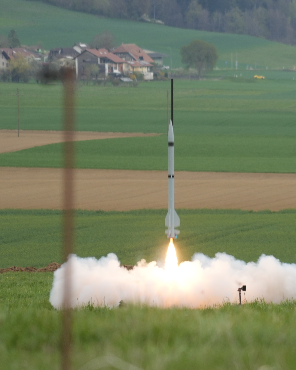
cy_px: 140
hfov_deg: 3.1
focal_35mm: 492
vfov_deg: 3.9
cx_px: 255
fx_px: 5387
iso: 250
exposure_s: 1/250
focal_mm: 240
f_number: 6.3
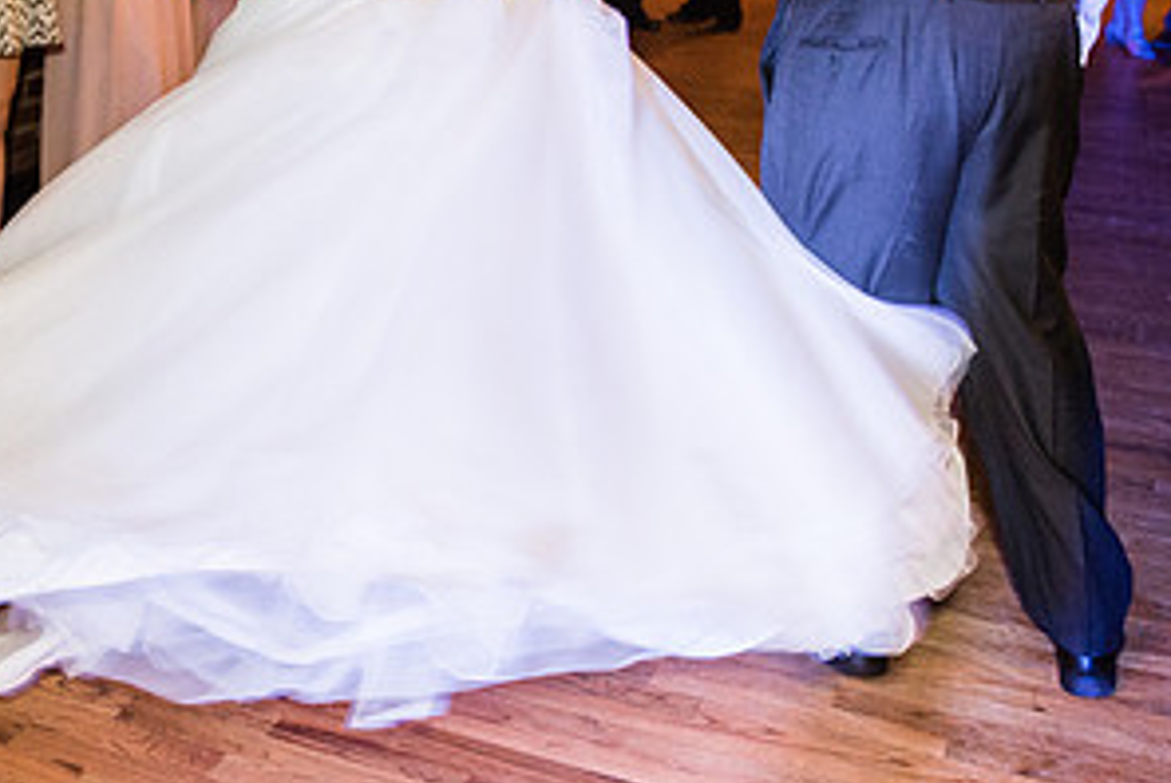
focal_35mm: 47
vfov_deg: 27.8
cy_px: 105
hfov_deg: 41.7
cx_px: 491
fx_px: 1530
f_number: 2.8
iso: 2000
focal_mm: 24
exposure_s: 1/100
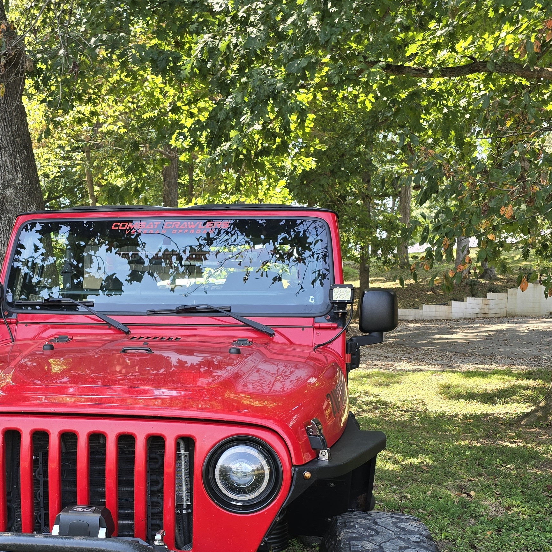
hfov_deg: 35.1
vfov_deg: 35.0
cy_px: 435
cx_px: 120
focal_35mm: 47
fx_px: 848
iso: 40
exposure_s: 1/180
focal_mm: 6.3
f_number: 1.7
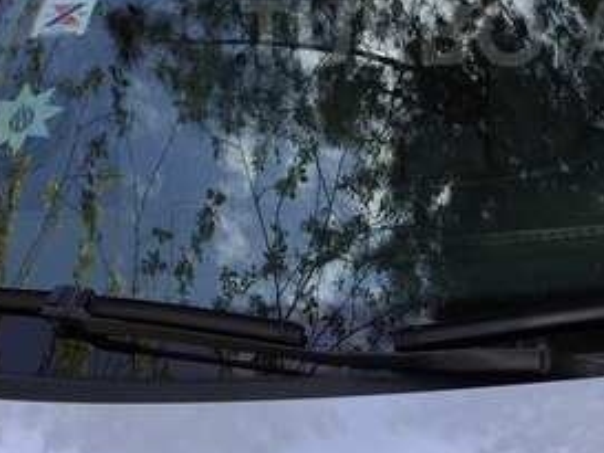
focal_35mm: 70
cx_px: 467
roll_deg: +1.4
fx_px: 1222
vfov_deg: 20.5
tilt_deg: -17.6
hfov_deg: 27.3
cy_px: 32
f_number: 2.2
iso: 32
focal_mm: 4.15
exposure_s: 1/416
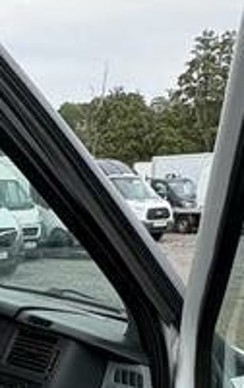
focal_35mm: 66
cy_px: 382
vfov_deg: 29.2
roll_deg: +4.1
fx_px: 701
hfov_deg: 18.5
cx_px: -64
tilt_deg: -8.2
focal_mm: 2.22
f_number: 2.2
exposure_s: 1/401
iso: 64
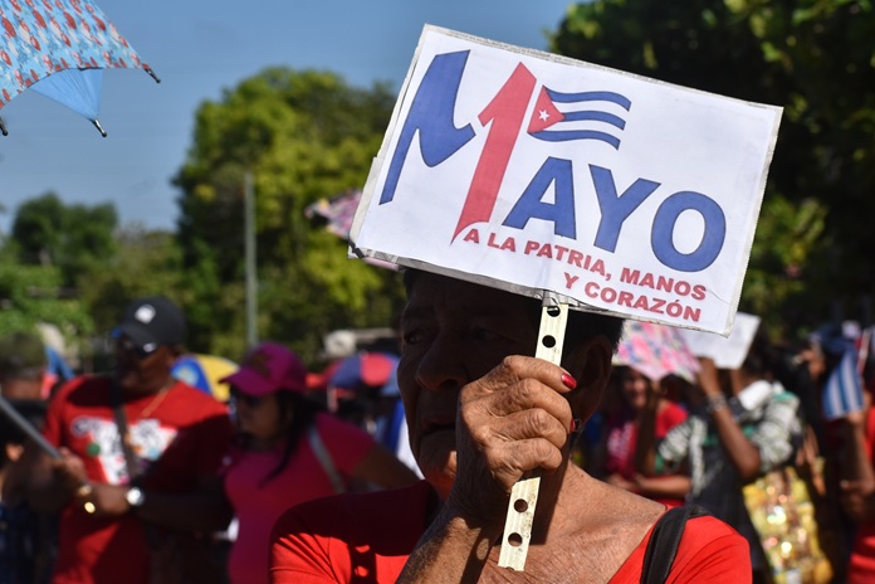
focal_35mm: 105
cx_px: 438
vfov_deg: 13.0
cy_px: 292
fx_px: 2552
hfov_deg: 19.5
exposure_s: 1/1000
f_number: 8
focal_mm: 70
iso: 200
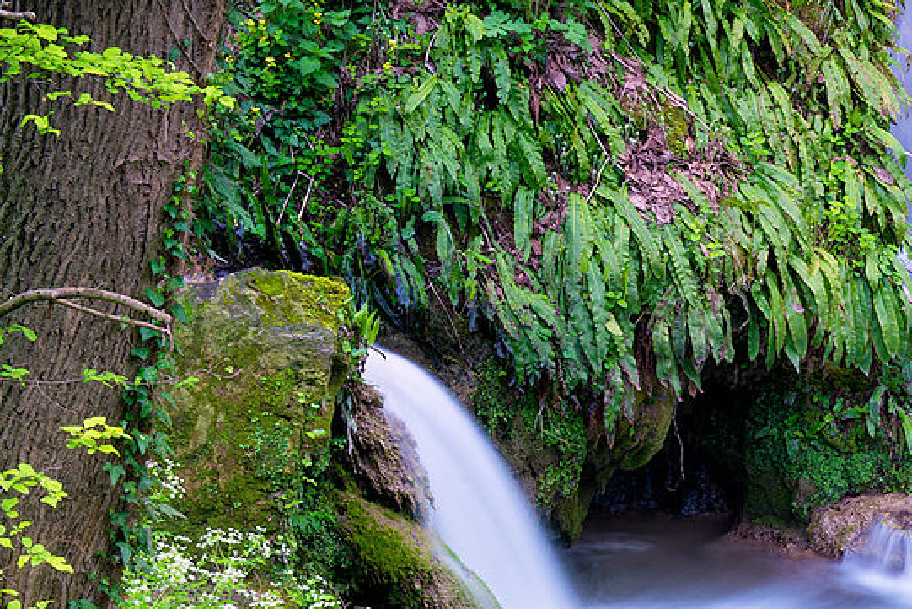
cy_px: 619
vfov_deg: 9.6
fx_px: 3598
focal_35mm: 142
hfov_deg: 14.1
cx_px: 1022
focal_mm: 48
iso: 100
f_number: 22
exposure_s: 5
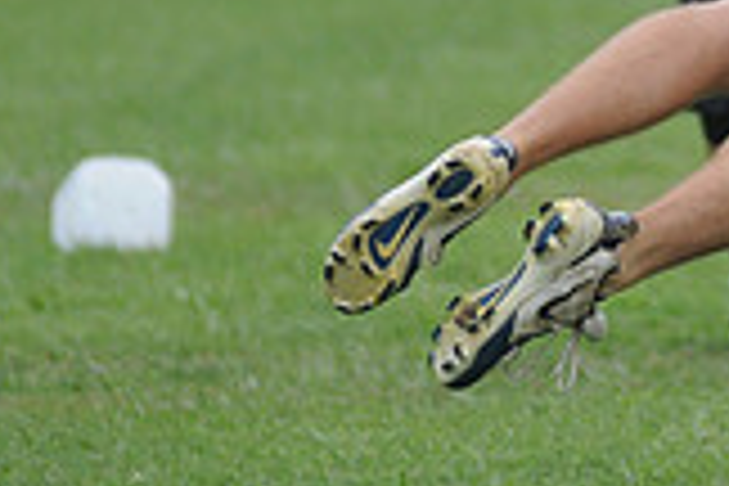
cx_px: 1134
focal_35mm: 1073
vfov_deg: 1.3
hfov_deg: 1.9
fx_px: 21727
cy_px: -218
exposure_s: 1/1600
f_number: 2.8
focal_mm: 200
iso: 400
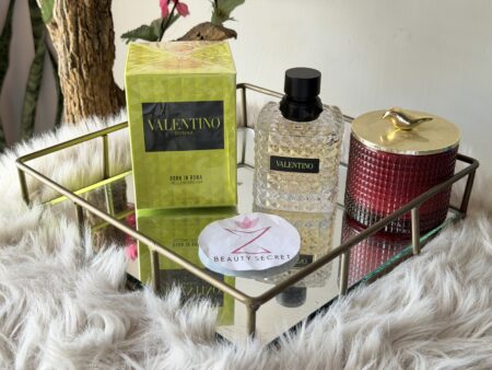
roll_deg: +0.5
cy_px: 185
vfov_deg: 30.3
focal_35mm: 48
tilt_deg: -28.4
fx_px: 683
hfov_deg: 39.6
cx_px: 246
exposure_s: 1/68
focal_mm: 6.76
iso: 100
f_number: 1.78
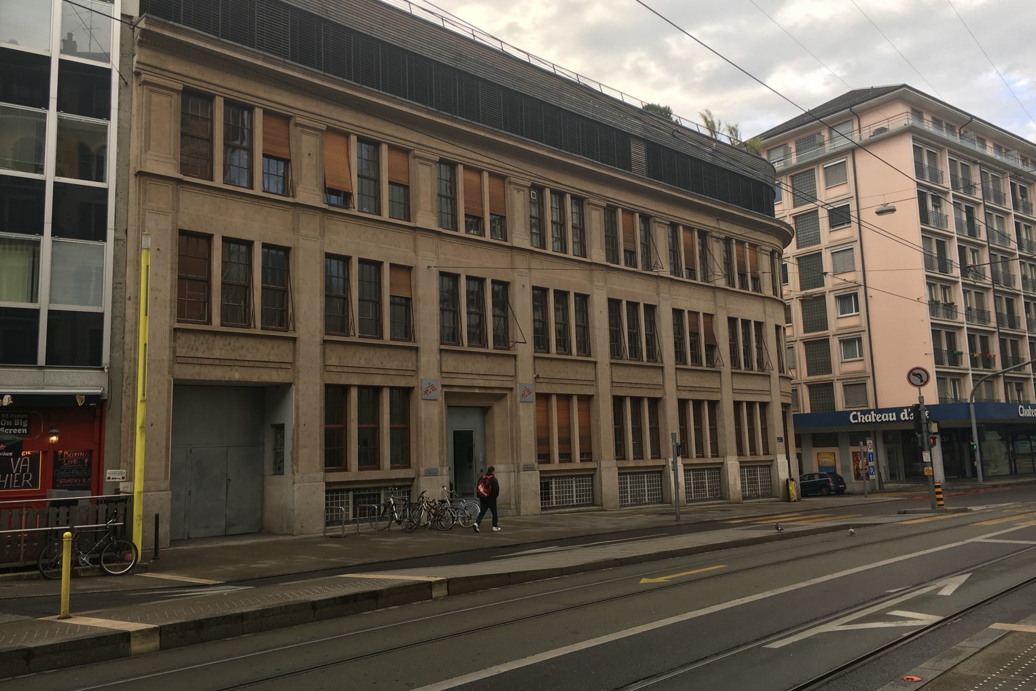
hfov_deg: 60.3
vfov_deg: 42.3
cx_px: 523
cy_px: 313
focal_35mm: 31
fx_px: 892
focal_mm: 4.15
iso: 25
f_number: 2.2
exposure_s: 1/106
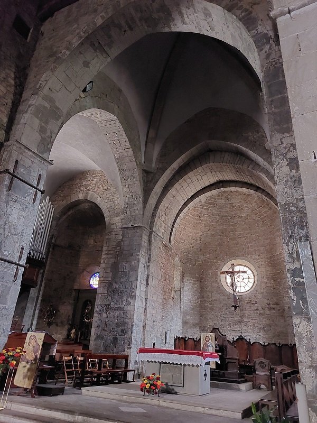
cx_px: 158
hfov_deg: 54.9
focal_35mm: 25
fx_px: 305
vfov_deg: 69.4
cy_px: 212
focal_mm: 5.23
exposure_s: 1/20
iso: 2000
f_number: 1.8
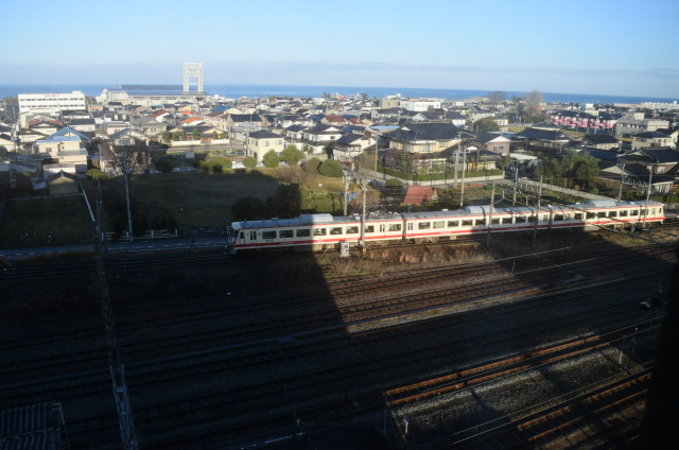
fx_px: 508
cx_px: 340
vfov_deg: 47.7
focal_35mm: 27
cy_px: 225
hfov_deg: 67.5
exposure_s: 1/2500
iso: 800
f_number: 5.6
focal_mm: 18
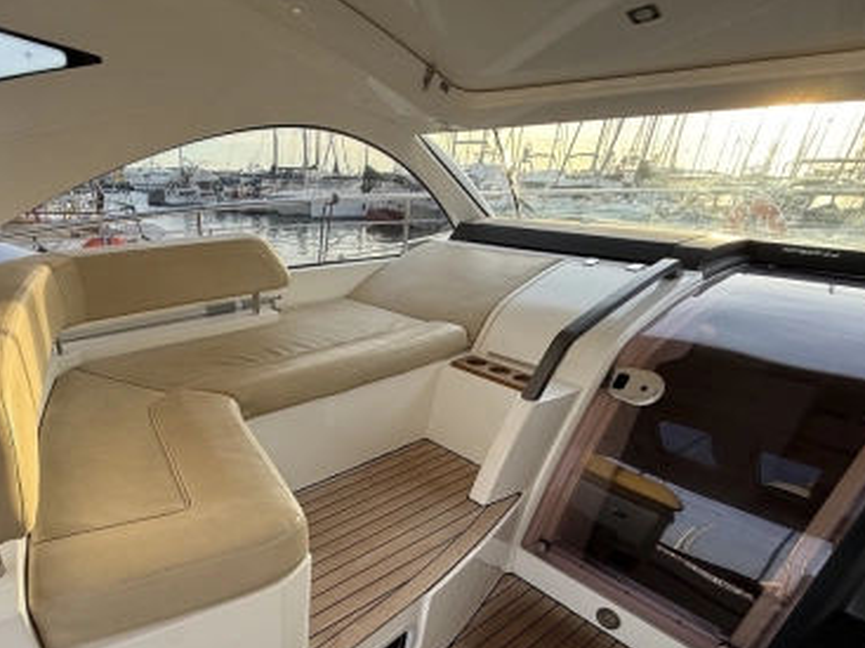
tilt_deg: -28.3
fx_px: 525
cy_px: 461
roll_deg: -0.5
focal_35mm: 21
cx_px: 285
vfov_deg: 61.0
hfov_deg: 76.4
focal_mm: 2.22
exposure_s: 1/125
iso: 50
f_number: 2.2
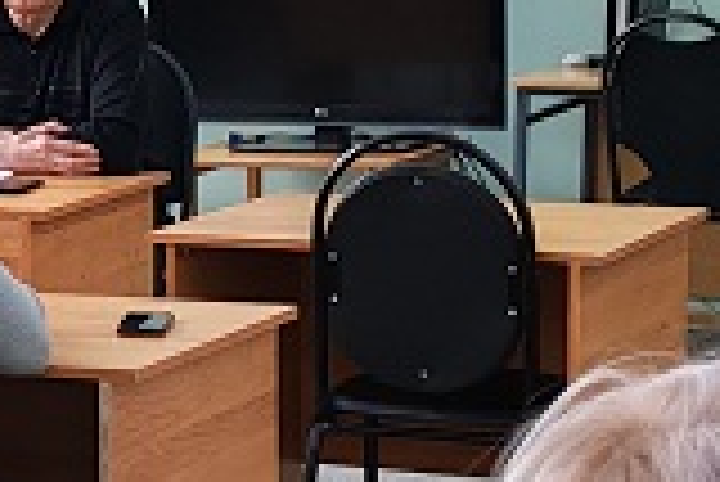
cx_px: -238
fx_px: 3503
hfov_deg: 11.4
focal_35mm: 175
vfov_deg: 7.9
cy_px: 383
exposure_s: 1/100
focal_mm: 6.12
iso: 200
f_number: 1.9
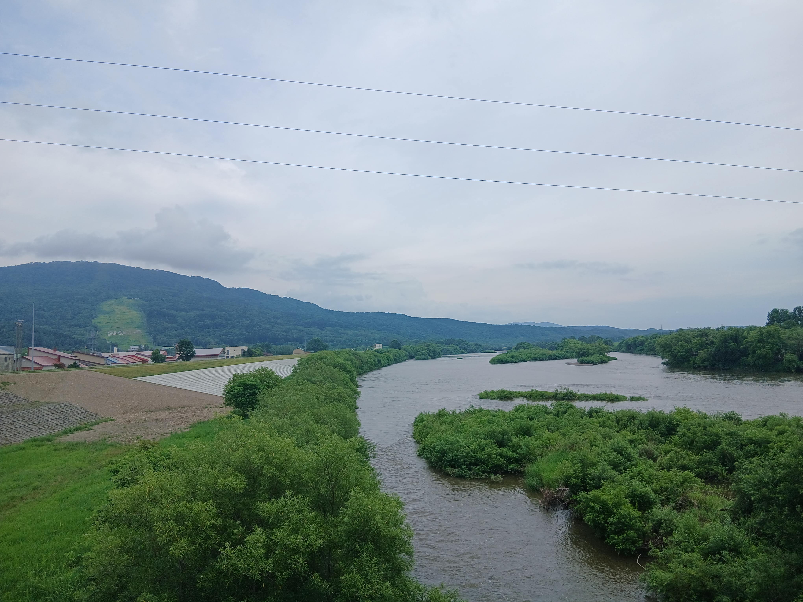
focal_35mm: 26
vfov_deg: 53.1
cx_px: 402
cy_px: 301
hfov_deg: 67.3
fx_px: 603
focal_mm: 3.86
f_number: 1.8
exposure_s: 1/330
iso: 20
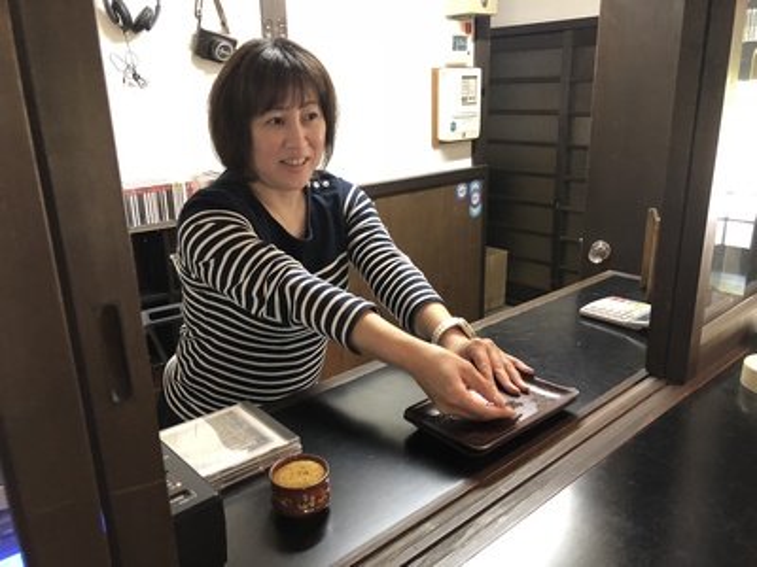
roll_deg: +1.5
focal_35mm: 29
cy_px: 284
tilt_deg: -17.5
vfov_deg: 48.2
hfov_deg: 61.7
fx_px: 634
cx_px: 378
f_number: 1.8
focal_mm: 3.99
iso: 100
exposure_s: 1/6
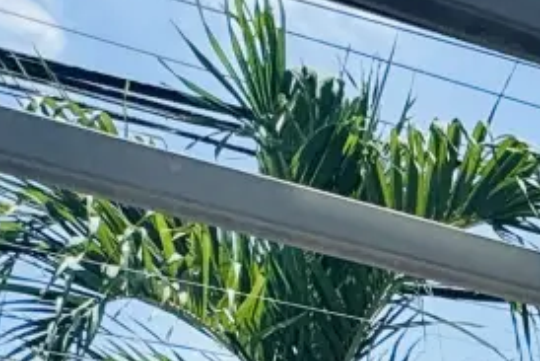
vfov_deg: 10.2
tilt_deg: -2.8
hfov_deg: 17.9
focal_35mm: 102
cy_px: 1044
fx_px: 1531
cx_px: 804
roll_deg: +1.0
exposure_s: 1/1178
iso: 40
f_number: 2.2
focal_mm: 2.22
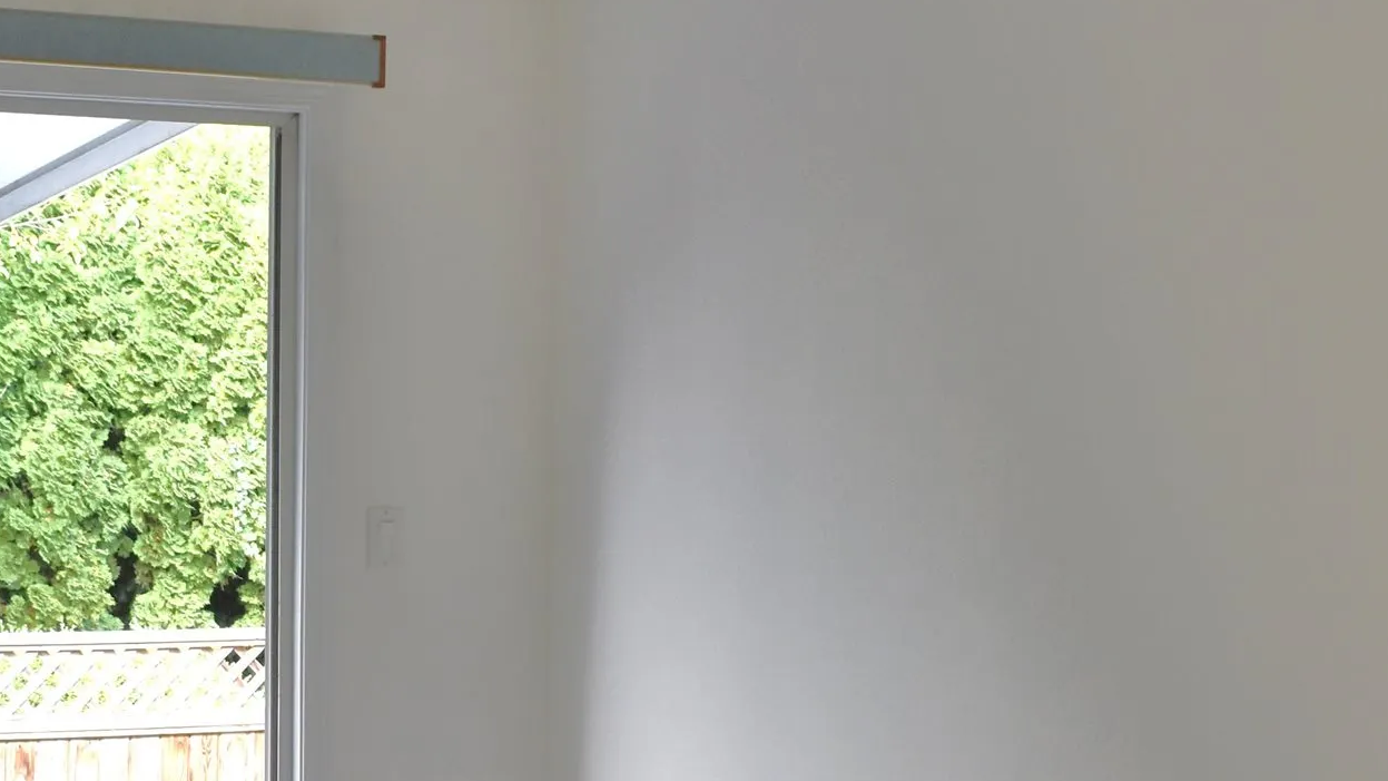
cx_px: 425
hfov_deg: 25.9
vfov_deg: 14.7
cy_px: 664
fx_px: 2991
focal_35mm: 81
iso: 400
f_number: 5
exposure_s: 1/250
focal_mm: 21
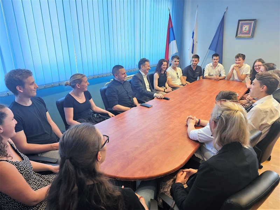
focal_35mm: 23
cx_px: 140
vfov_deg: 58.9
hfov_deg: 73.9
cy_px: 105
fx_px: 186
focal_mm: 6.3
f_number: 1.7
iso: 320
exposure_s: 1/100
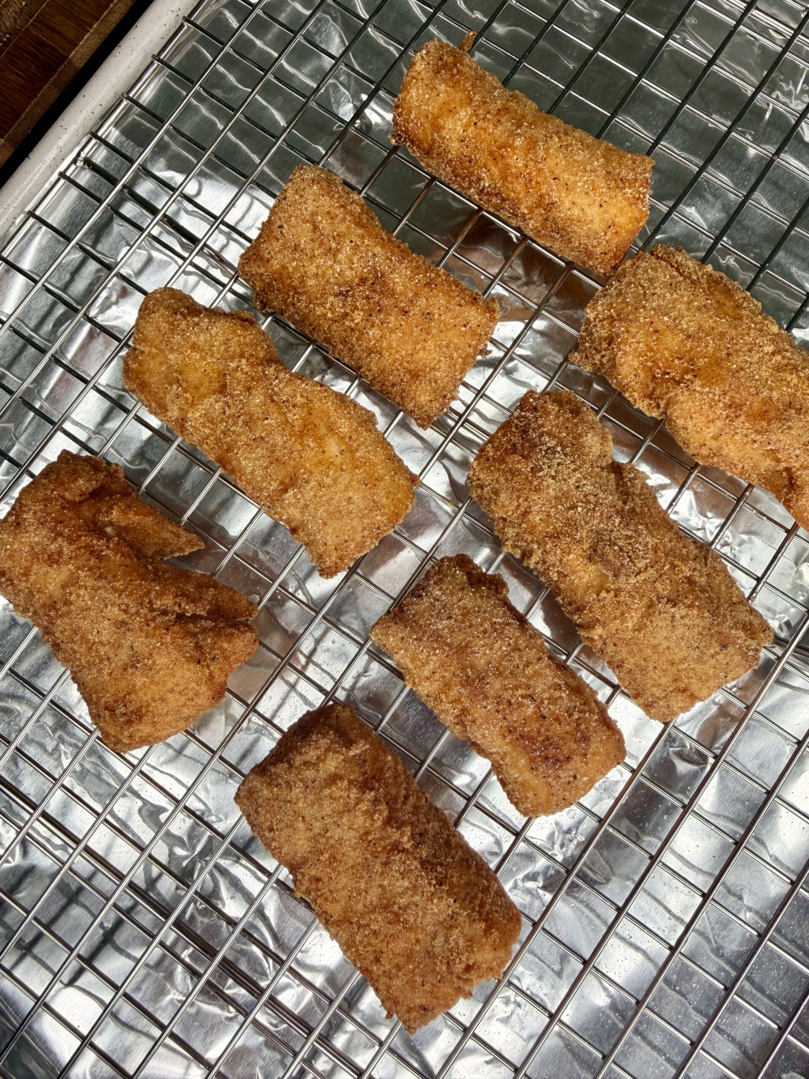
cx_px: 404
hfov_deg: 56.8
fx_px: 748
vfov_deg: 71.6
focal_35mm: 24
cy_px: 540
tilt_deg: -81.0
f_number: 2.2
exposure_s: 1/507
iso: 50
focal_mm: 2.22
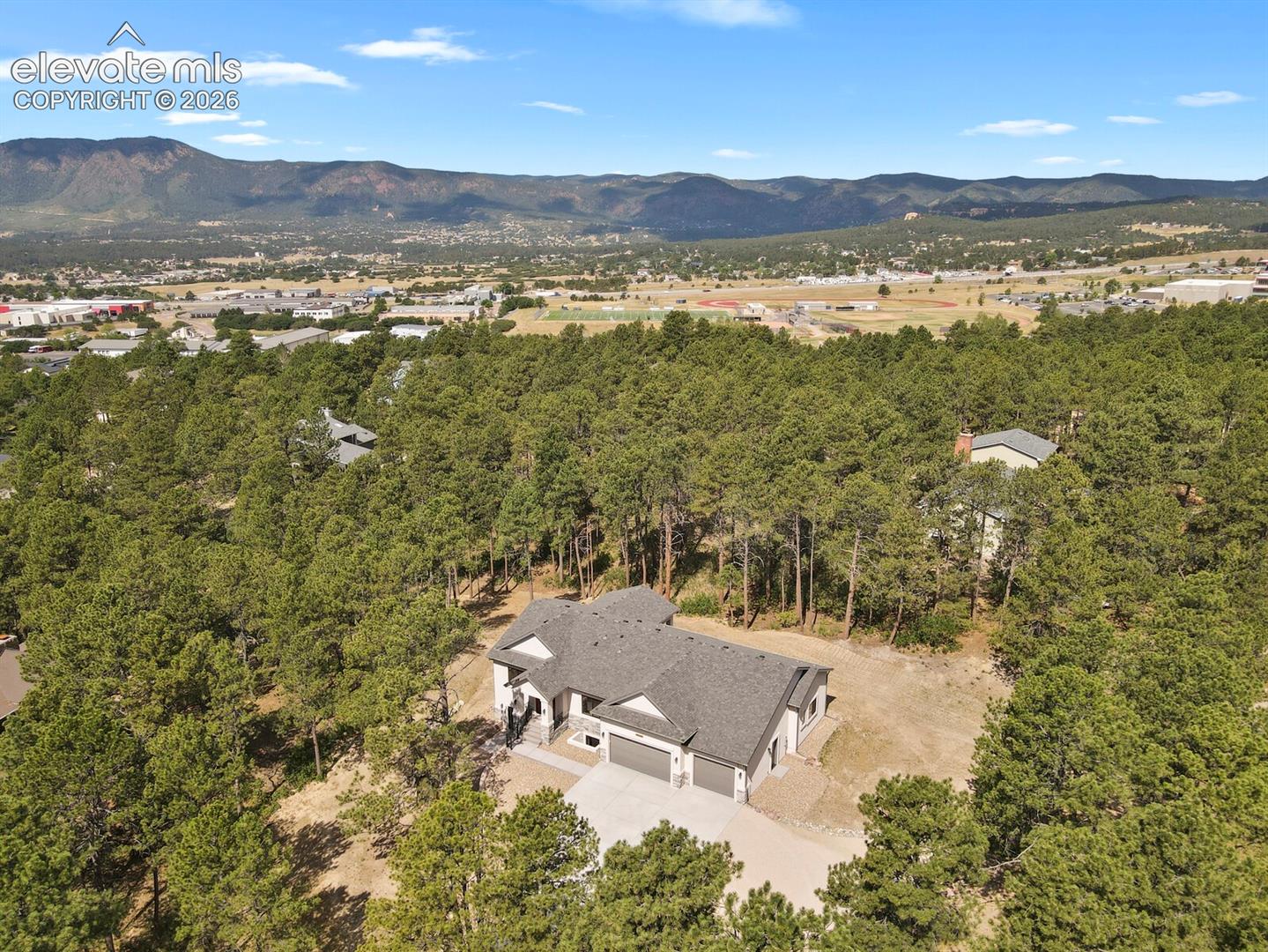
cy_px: 476
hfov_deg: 71.6
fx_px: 879
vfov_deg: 56.8
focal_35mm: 24
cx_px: 634
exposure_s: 1/500
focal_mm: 4.5
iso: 100
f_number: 2.8
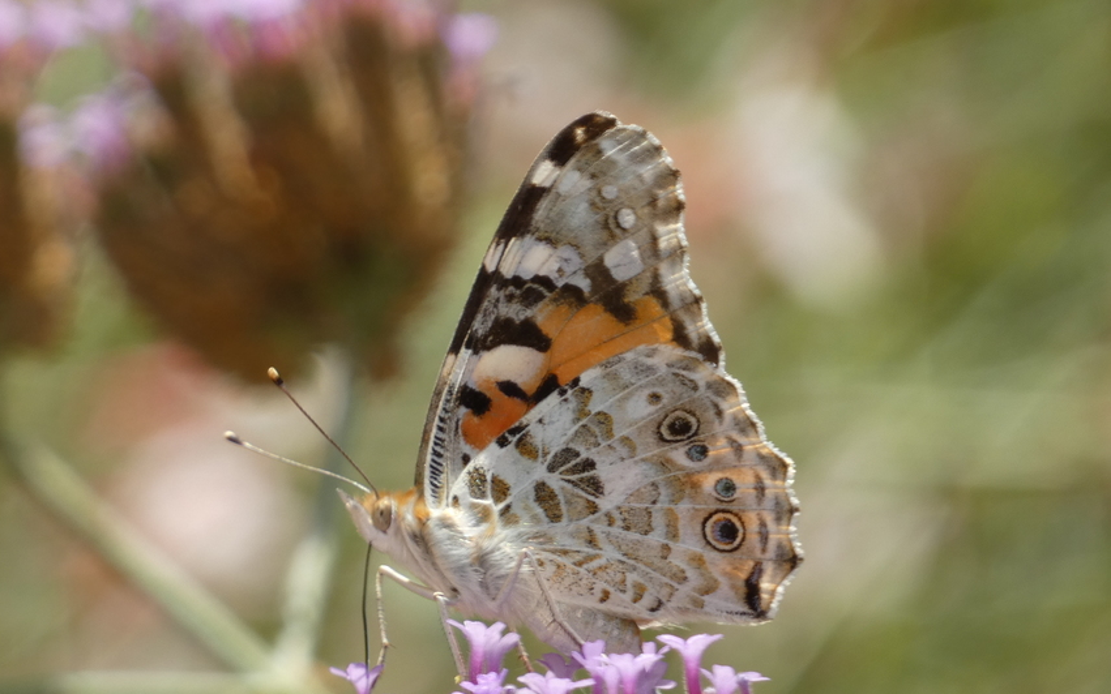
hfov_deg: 3.2
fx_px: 20015
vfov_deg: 2.0
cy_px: 414
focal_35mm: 661
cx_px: 556
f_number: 5.6
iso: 80
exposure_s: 1/125
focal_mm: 111.5
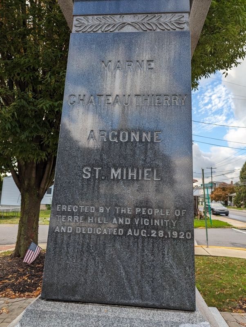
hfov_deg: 57.0
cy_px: 164
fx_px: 227
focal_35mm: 24
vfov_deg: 71.5
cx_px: 123
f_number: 1.85
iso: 47
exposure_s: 1/951
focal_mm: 6.81
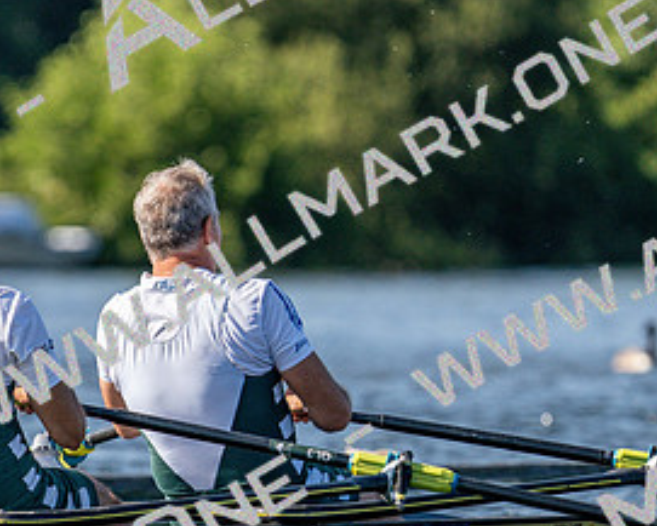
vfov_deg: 1.7
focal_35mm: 915
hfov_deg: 2.1
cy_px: 447
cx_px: 235
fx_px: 17798
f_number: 6.3
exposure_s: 1/1600
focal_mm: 456
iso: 400
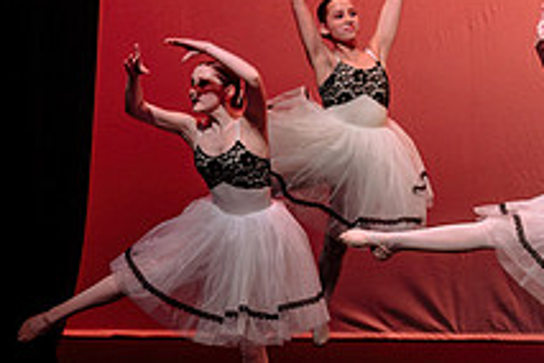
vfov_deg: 4.7
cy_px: 58
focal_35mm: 295
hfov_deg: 6.9
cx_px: 786
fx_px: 4457
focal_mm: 85
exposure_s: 1/500
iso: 1000
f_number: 2.8
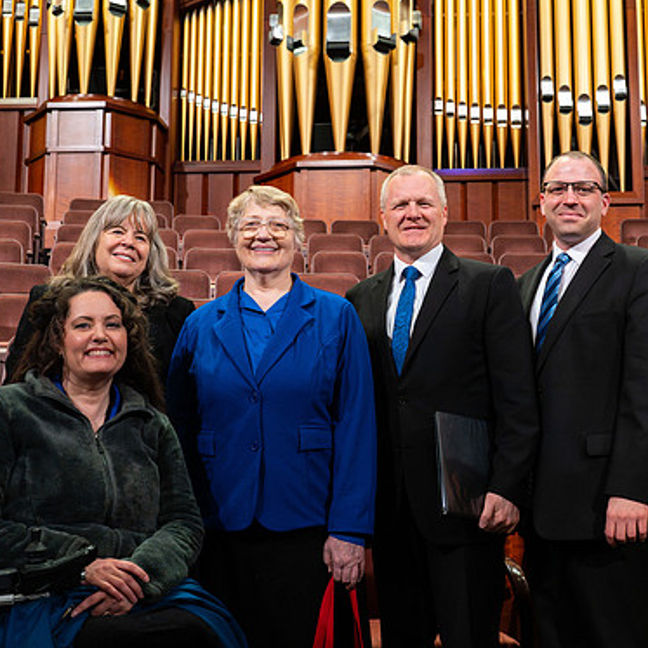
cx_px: 409
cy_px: 317
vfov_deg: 36.1
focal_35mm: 47
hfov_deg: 35.8
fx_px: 995
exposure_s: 1/320
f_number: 5.6
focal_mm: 34
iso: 3200
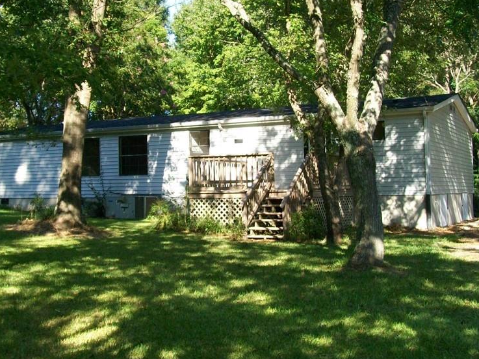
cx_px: 185
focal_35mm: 50
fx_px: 692
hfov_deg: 38.0
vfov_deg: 29.1
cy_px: 153
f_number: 2.7
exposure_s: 1/250
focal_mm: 6
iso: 64
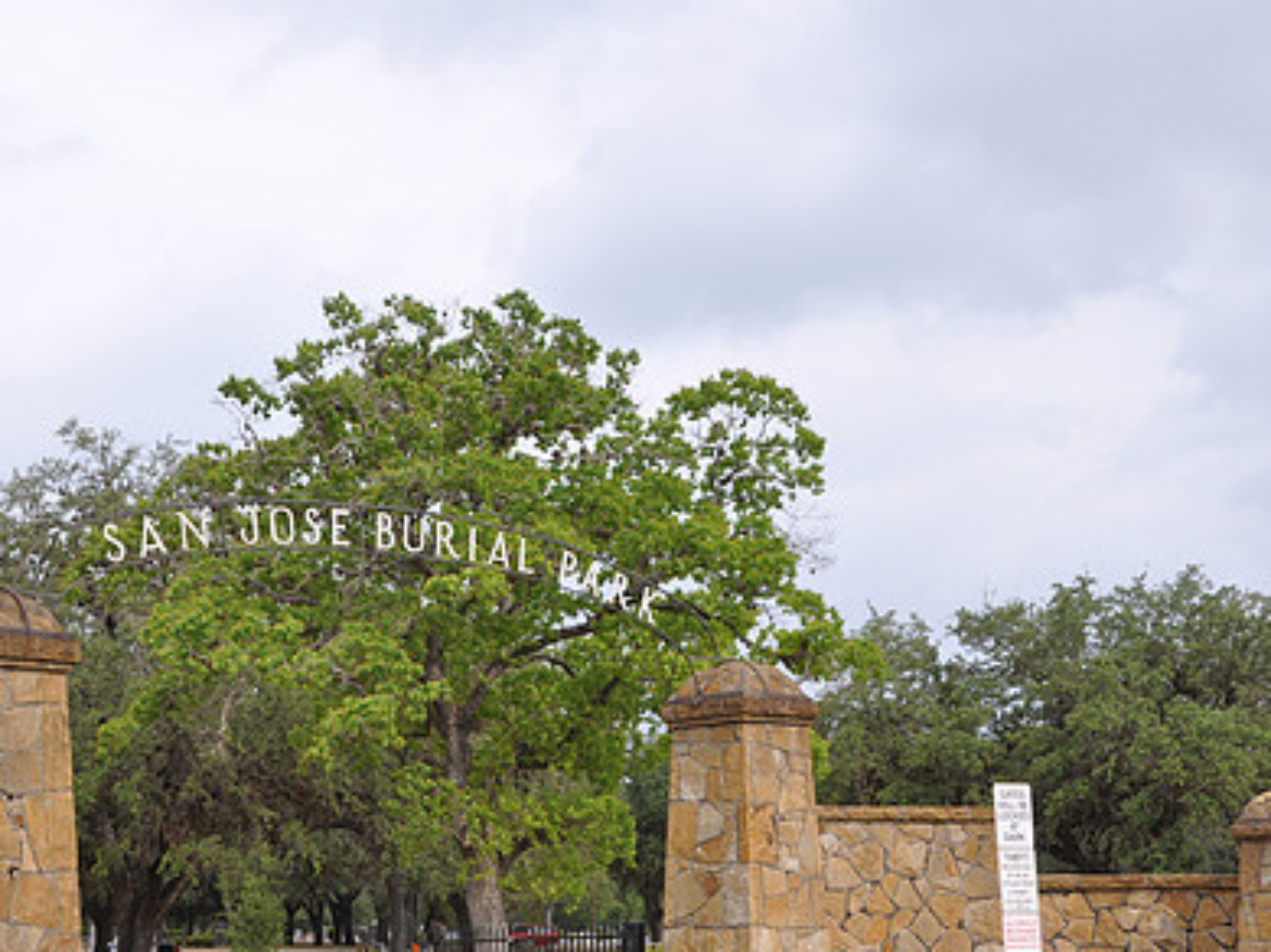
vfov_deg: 24.3
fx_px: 2202
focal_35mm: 60
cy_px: 621
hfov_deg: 32.1
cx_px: 489
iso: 200
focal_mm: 28
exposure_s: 1/250
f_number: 7.1
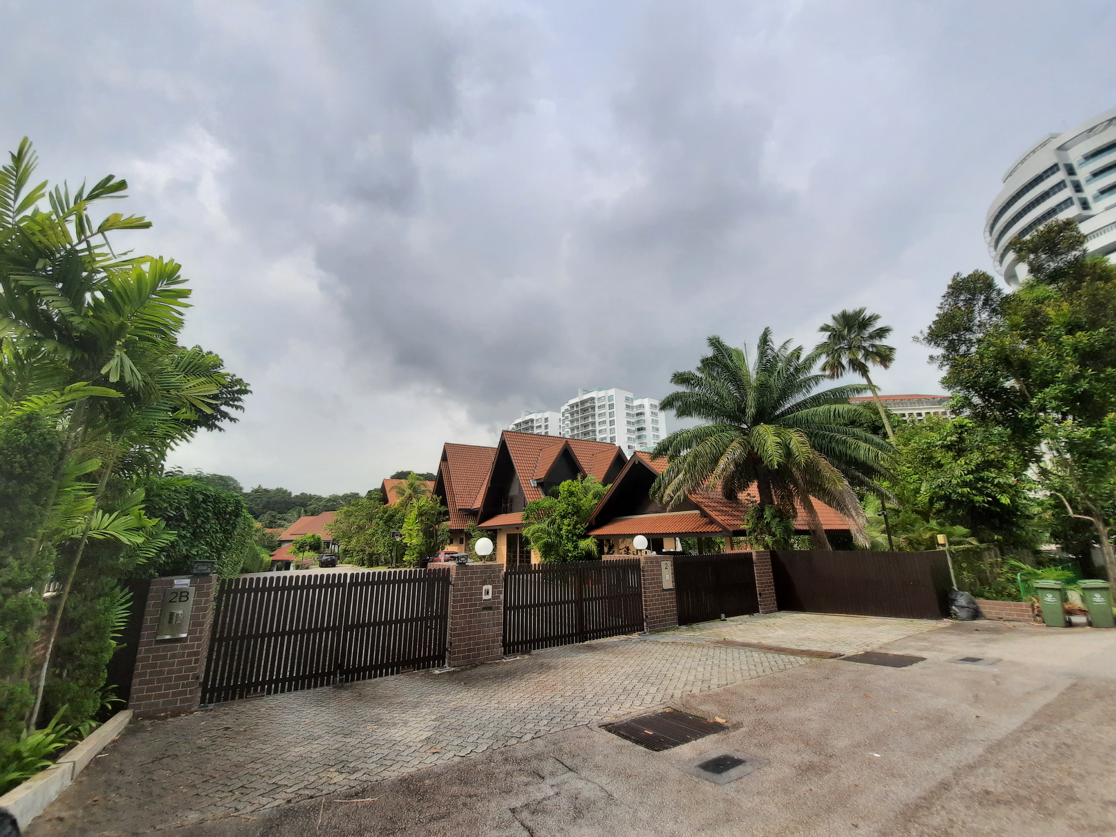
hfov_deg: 106.2
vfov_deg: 89.9
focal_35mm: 13
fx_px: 419
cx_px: 558
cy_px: 418
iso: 40
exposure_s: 1/1495
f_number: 2.2
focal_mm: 1.74
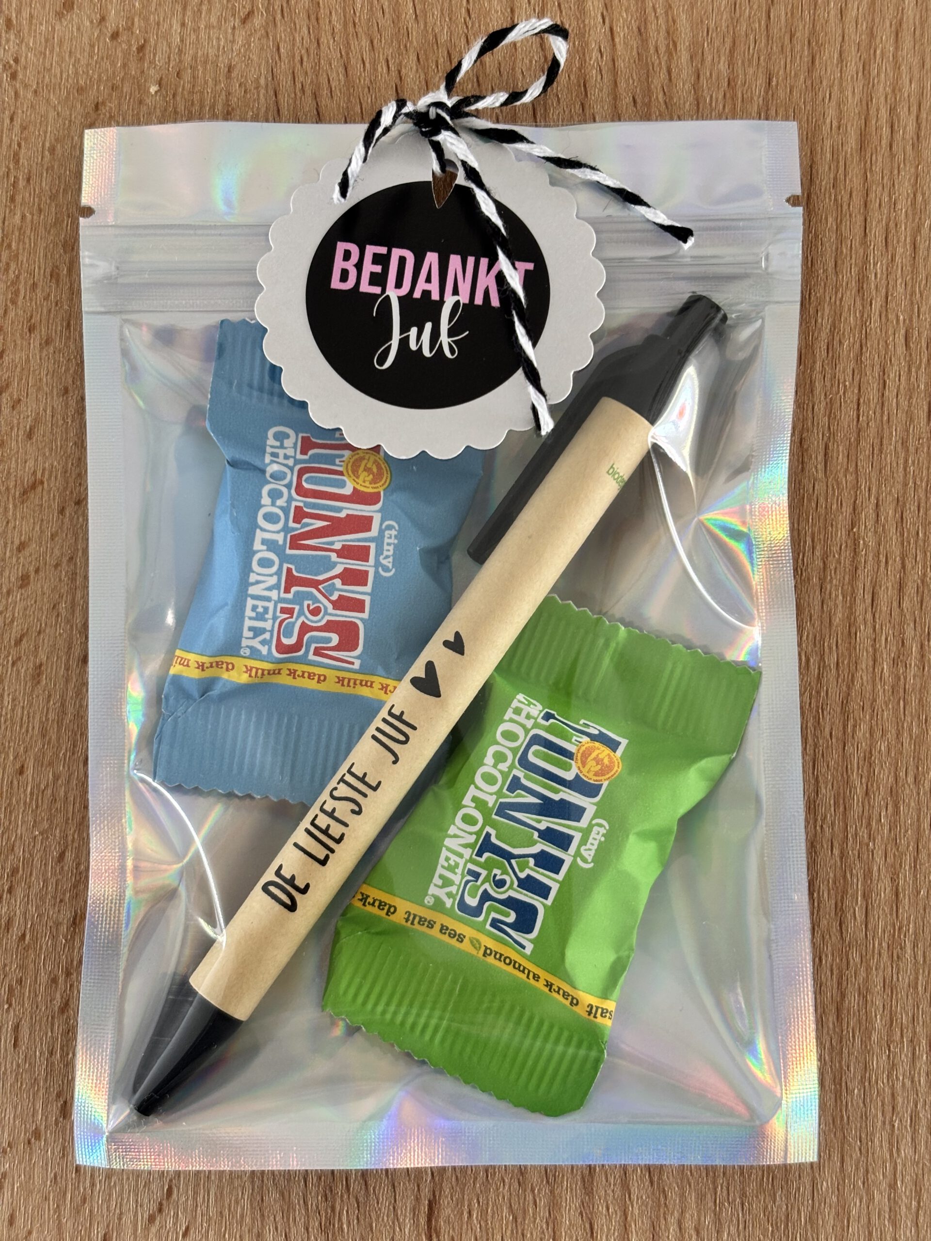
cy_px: 620
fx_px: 1865
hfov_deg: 28.0
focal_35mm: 52
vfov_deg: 36.8
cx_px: 466
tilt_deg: -86.8
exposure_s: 1/60
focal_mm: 5.96
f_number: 1.6
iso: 125
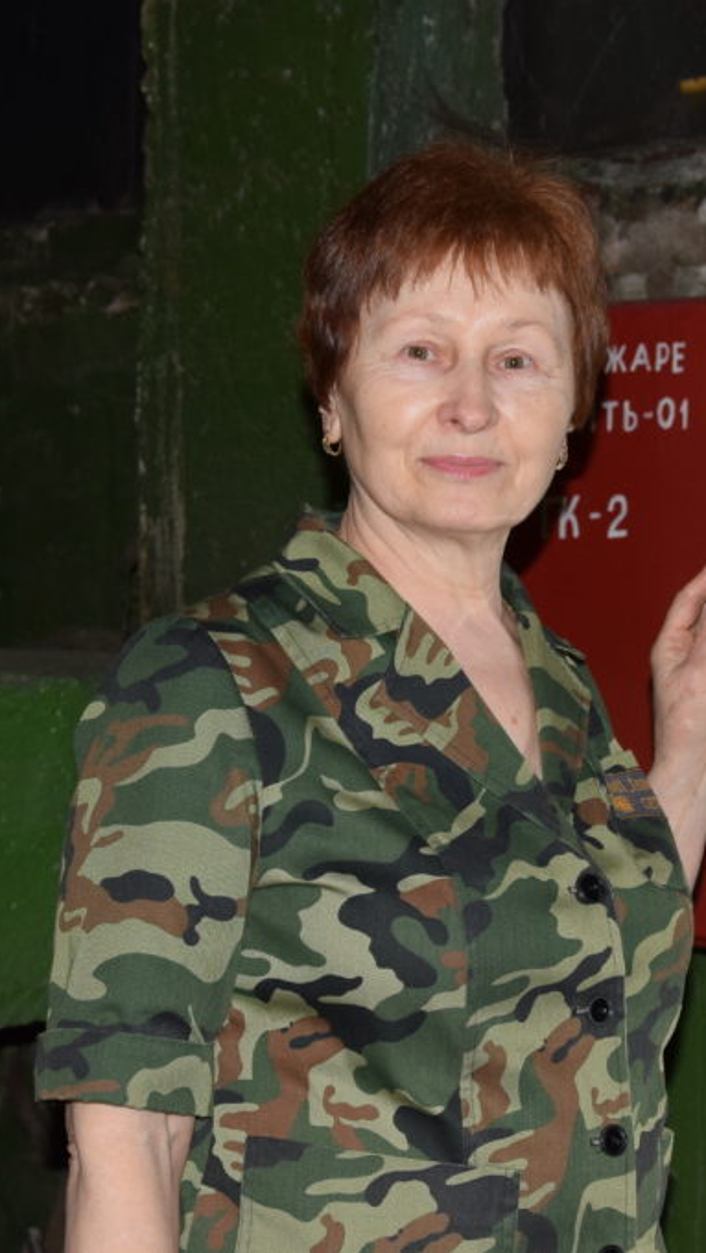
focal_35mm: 83
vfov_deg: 25.7
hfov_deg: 14.5
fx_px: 2753
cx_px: 592
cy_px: 626
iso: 800
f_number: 6.3
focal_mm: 35
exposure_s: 1/60
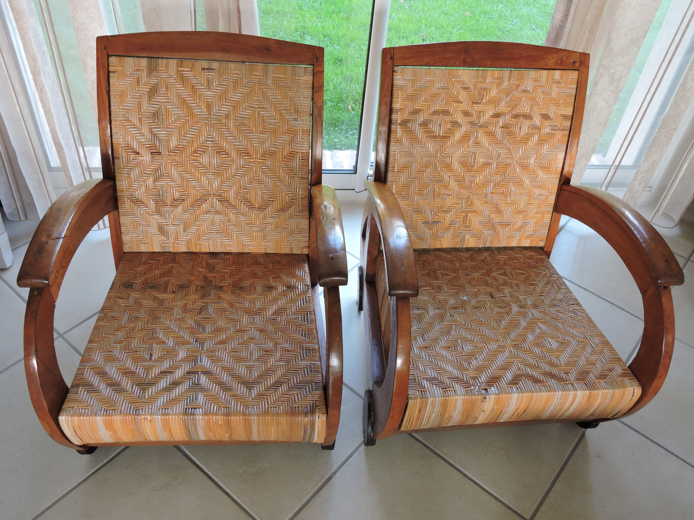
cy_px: 260
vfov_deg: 46.8
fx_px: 601
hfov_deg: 60.0
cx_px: 347
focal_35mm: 30
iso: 360
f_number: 3.5
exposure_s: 1/30
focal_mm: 5.4
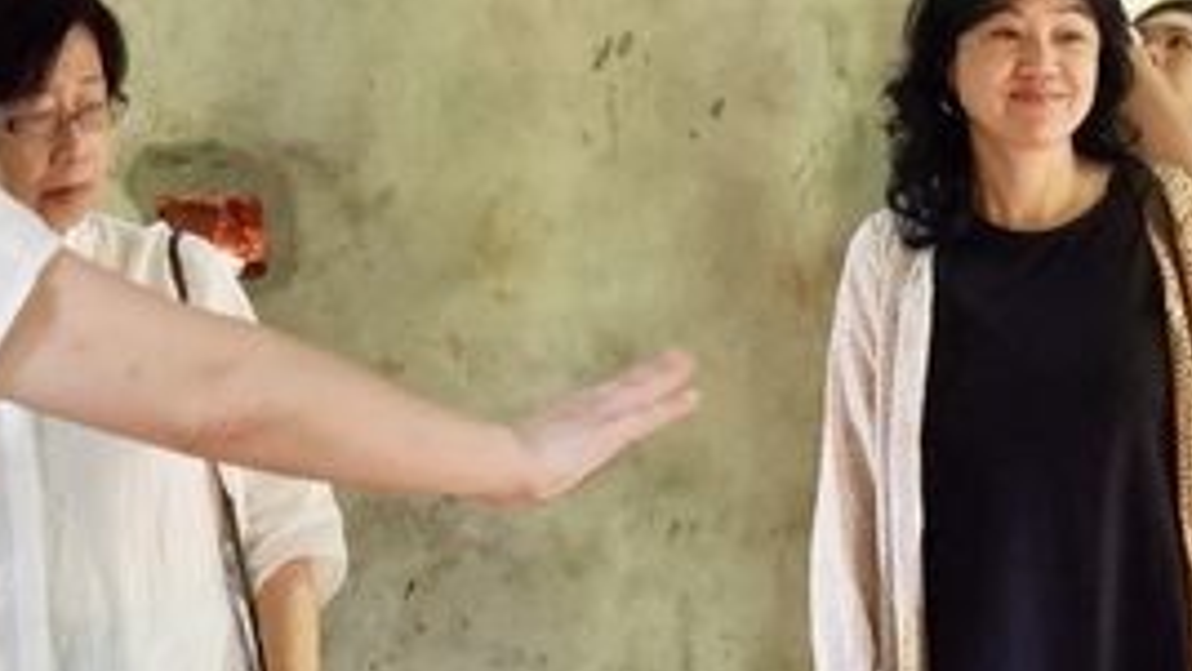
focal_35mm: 160
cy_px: 909
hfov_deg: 13.4
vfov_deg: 7.5
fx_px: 5059
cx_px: 672
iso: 5000
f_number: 4
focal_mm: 27.5
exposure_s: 1/125
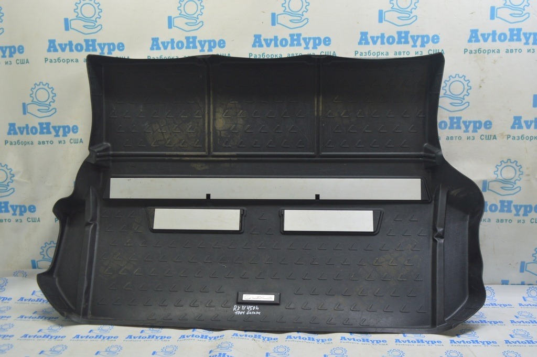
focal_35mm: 33
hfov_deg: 57.3
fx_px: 492
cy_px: 178
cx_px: 268
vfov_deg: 39.9
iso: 400
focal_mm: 22
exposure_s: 1/20
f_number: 5.6
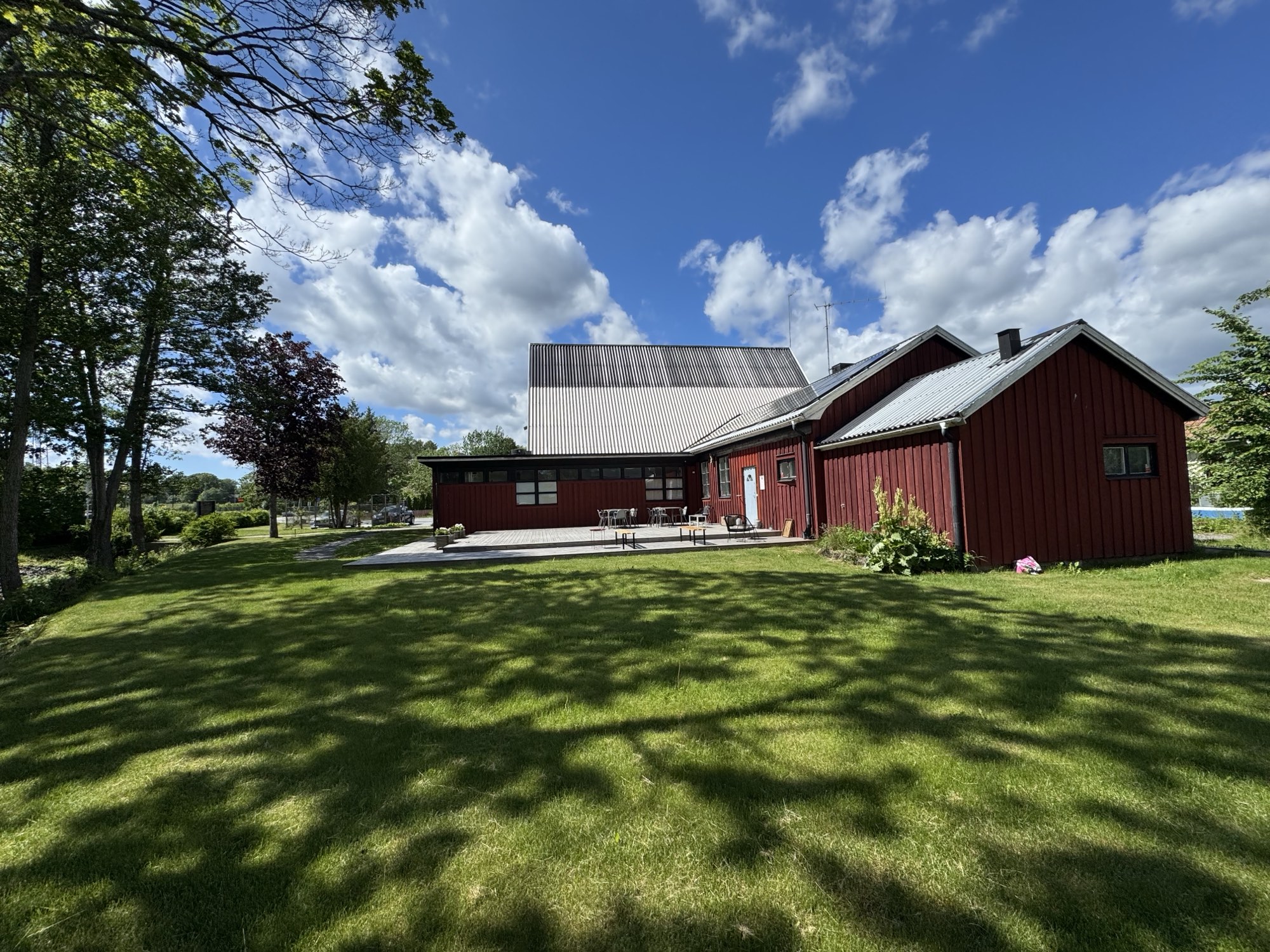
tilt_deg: +2.7
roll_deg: +1.8
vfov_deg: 85.7
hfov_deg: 102.1
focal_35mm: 14
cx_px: 635
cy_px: 476
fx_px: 514
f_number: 2.2
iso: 50
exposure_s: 1/2985
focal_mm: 2.22
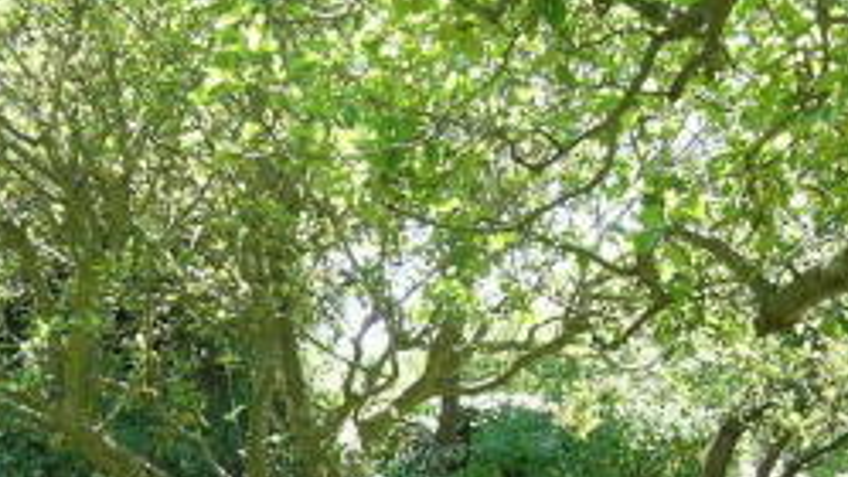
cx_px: 356
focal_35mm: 79
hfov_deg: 26.8
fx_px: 1776
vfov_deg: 14.6
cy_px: 632
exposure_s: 1/61
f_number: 3.7
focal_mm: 6.5
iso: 50
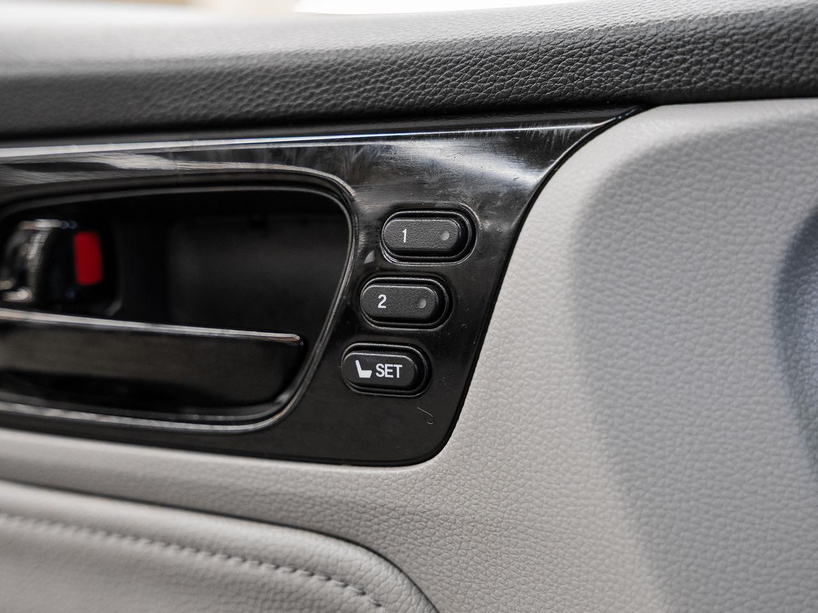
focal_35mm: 60
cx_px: 401
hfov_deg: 32.0
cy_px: 312
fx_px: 1428
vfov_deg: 24.2
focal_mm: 46.1
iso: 800
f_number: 4
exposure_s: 1/40
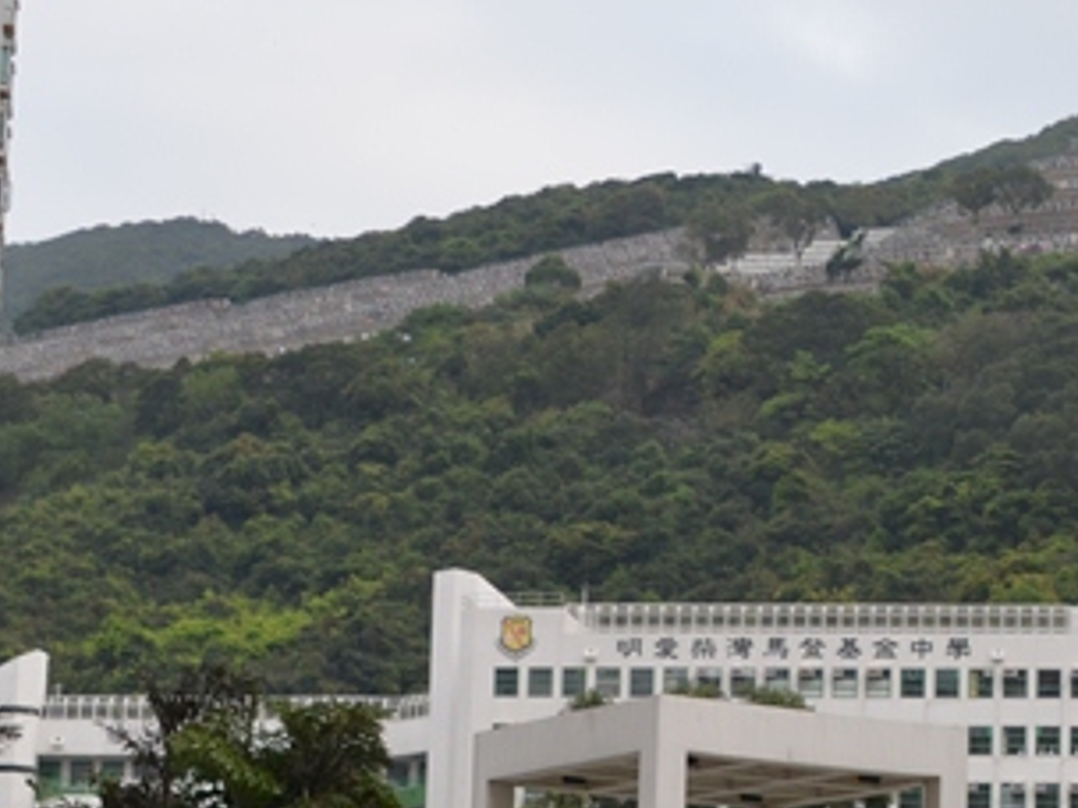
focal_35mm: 155
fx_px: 4827
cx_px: 1362
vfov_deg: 9.6
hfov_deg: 12.4
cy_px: 454
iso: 200
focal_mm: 32
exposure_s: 1/200
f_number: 7.1
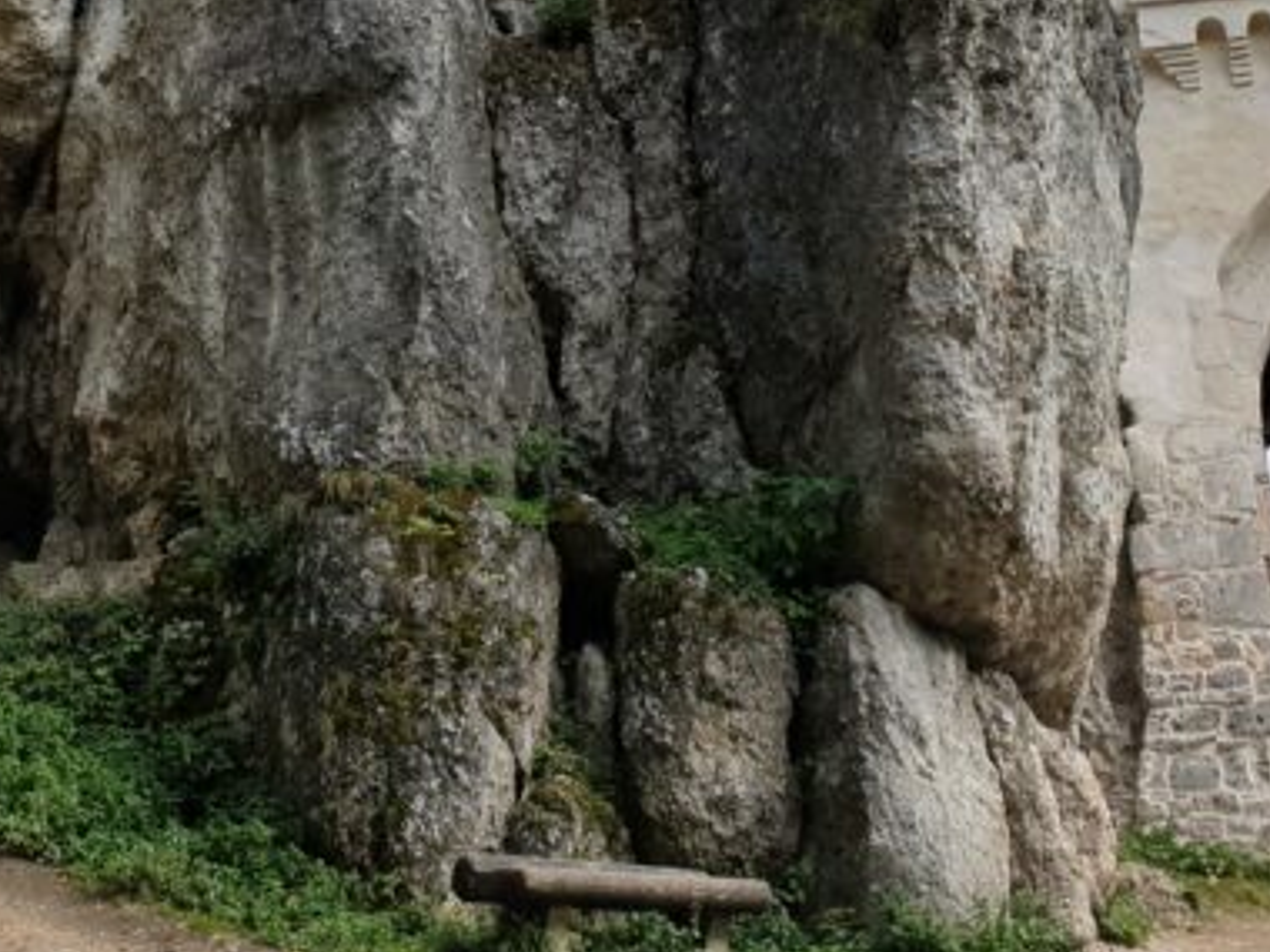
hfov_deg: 27.4
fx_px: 2568
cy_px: -57
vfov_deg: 20.2
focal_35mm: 70
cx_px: 321
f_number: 2.4
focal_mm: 4.3
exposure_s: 1/1269
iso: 50
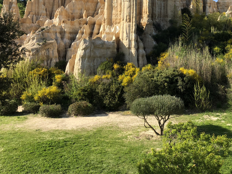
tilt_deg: +3.9
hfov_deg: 43.4
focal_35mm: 43
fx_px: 288
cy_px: 46
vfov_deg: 33.0
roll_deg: -0.5
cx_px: 151
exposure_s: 1/1116
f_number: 1.8
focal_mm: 4
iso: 20
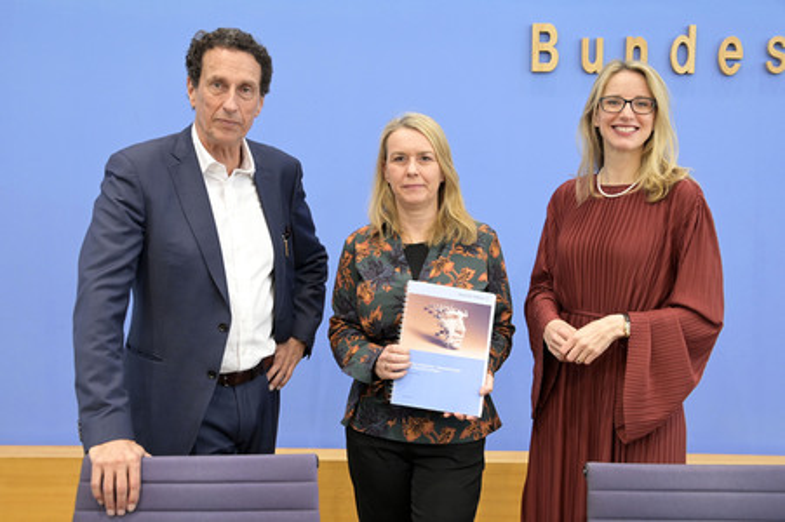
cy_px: 261
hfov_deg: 54.5
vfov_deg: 37.8
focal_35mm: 35
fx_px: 763
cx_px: 392
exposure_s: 1/250
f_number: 5
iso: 3200
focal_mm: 35
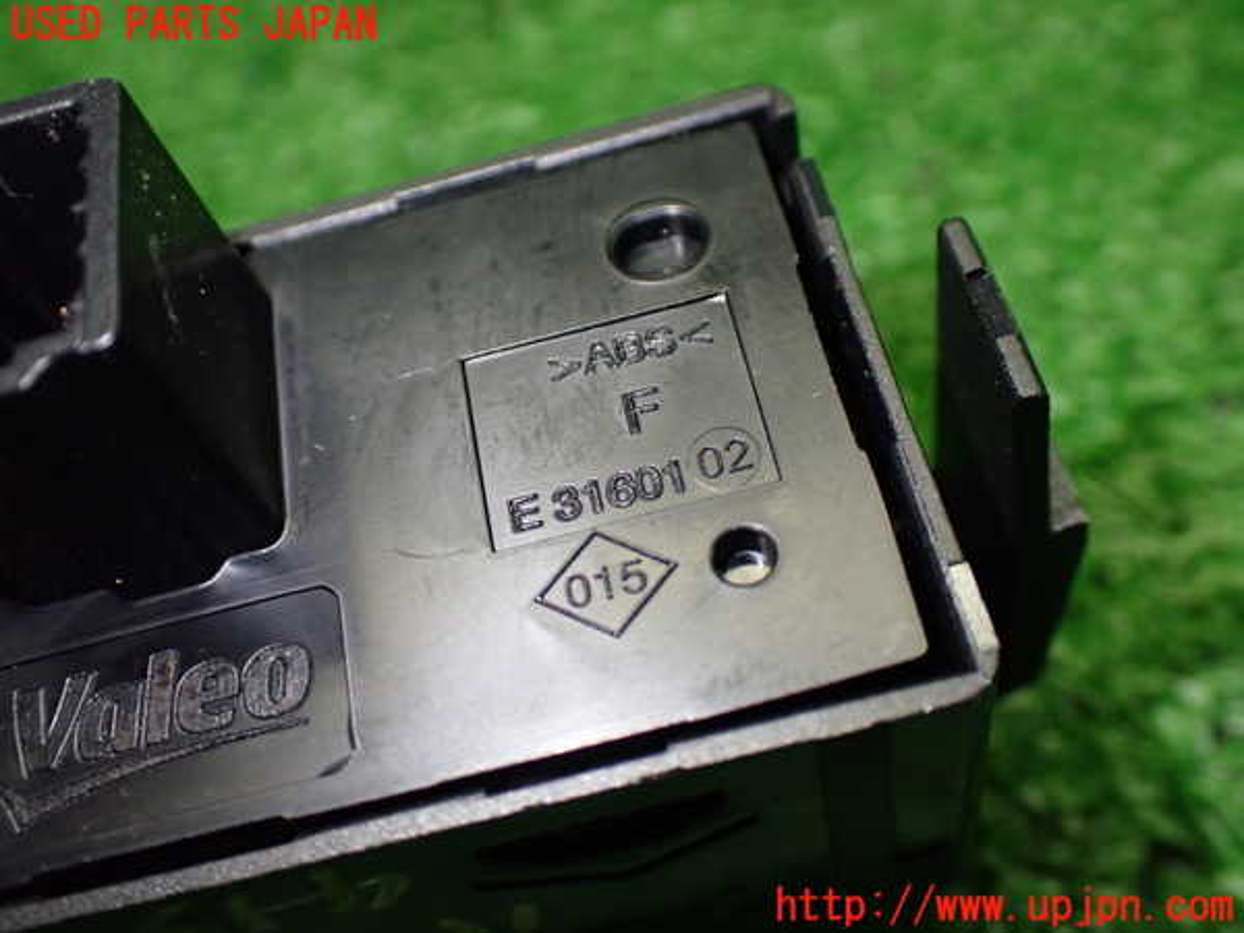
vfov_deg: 37.7
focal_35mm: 38
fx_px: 1366
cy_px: 466
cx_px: 622
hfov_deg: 49.0
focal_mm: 6.83
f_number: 2.7
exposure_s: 1/160
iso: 500
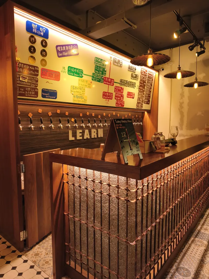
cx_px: 104
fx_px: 185
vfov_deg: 73.9
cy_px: 140
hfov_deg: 58.9
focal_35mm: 23
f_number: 1.65
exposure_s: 1/60
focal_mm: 6.18
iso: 640
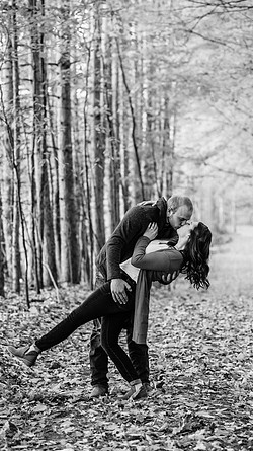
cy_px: 227
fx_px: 1074
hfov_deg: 13.4
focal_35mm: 90
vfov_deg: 23.7
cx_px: 137
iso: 500
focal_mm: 85
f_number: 2.8
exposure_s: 1/200
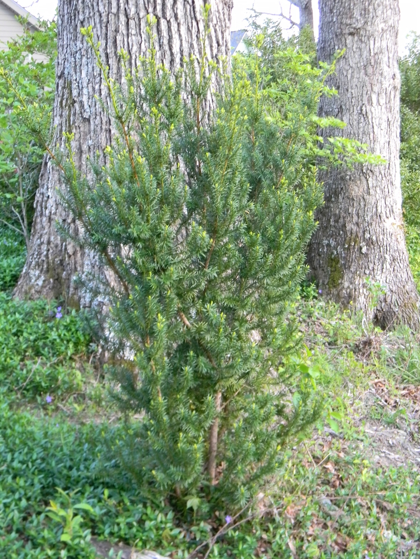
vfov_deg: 40.4
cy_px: 280
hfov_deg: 30.9
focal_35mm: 47
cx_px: 210
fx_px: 760
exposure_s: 1/16.6
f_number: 3.9
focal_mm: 8.6
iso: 400
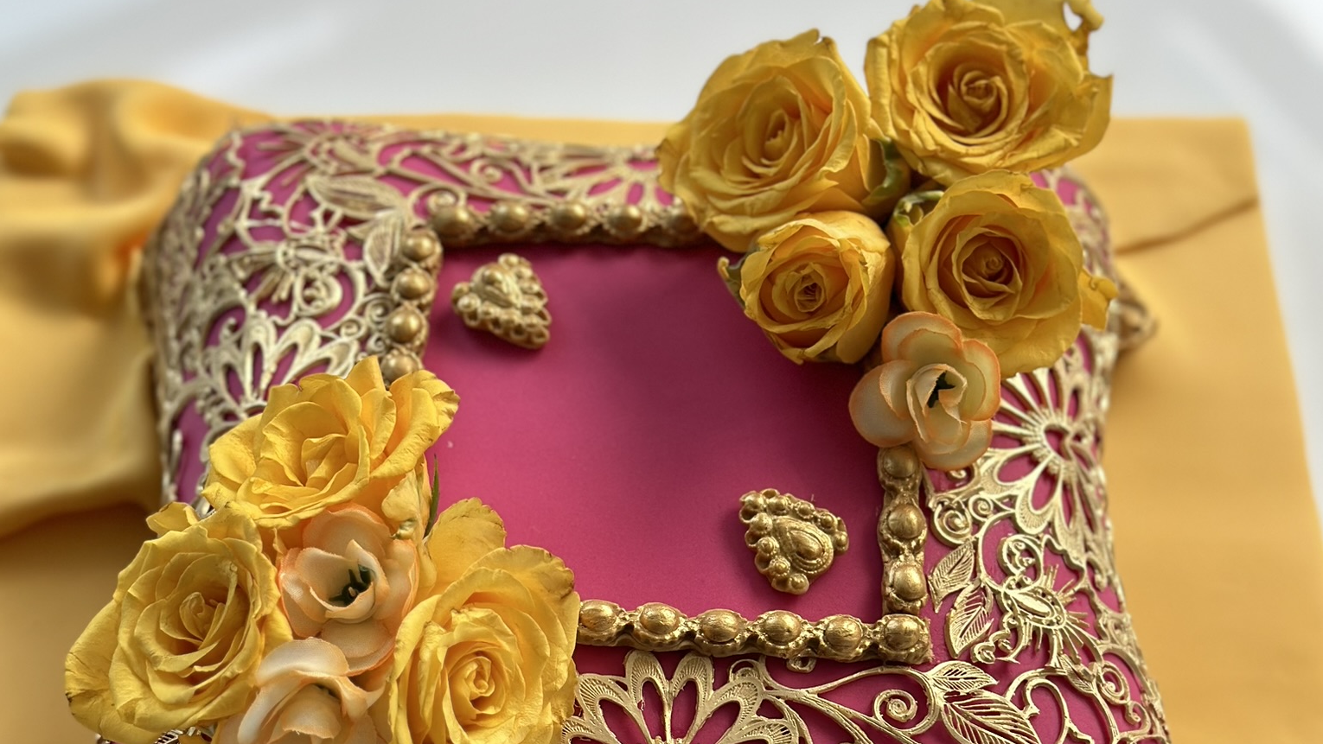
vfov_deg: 17.1
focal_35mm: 70
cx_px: 662
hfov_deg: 30.1
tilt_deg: -57.9
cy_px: 628
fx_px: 2456
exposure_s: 1/121
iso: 80
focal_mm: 6.86
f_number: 1.78
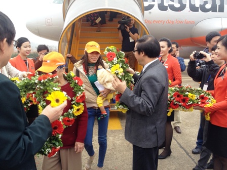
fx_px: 230
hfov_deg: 52.6
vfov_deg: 40.7
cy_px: 85
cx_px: 114
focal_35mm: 35
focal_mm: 4.28
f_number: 2.4
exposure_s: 1/144
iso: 50
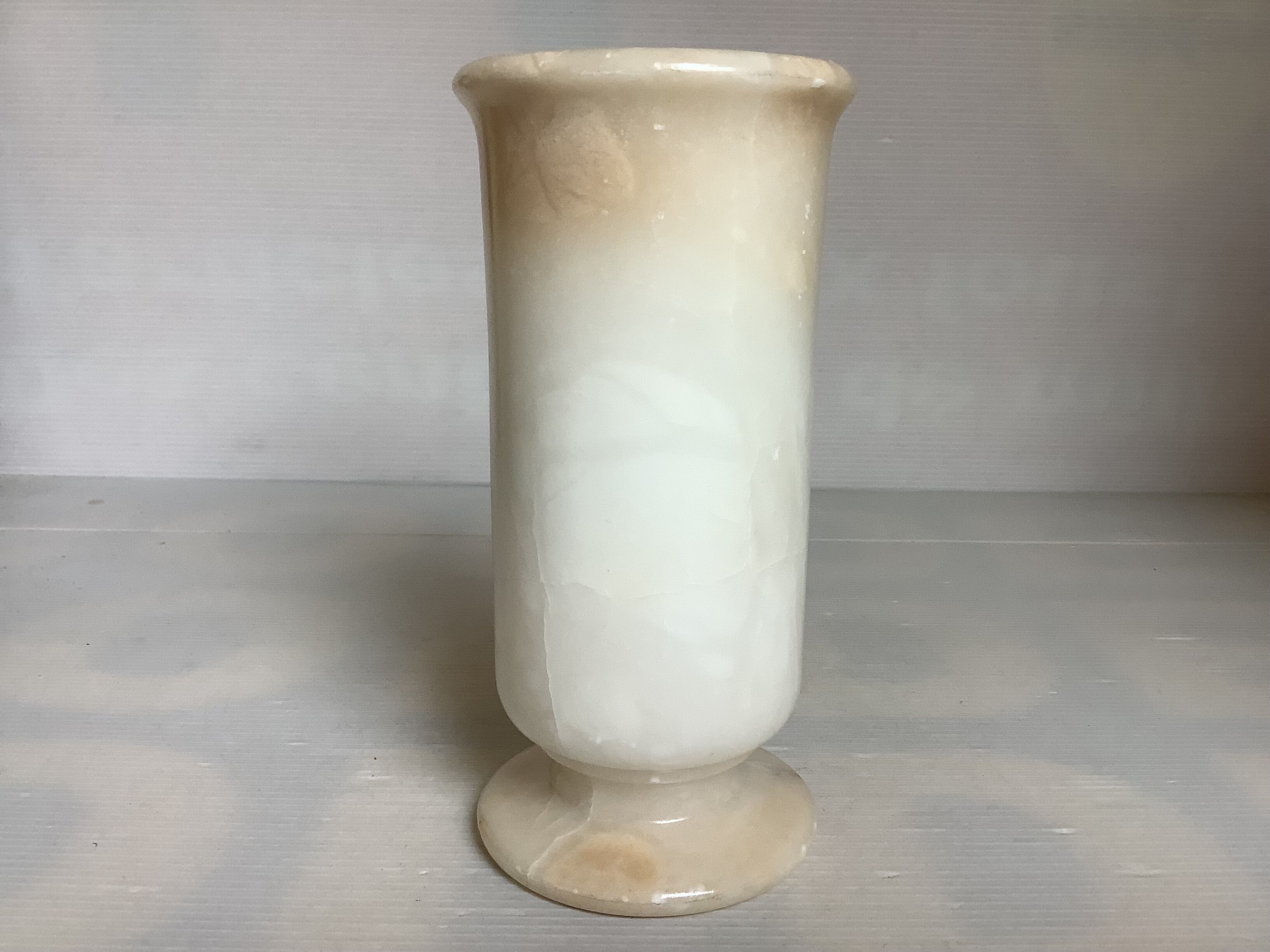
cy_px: 476
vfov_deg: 45.4
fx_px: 1137
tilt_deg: -12.6
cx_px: 635
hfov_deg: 58.4
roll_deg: -0.5
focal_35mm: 31
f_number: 2.4
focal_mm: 3.3
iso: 64
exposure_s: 1/100
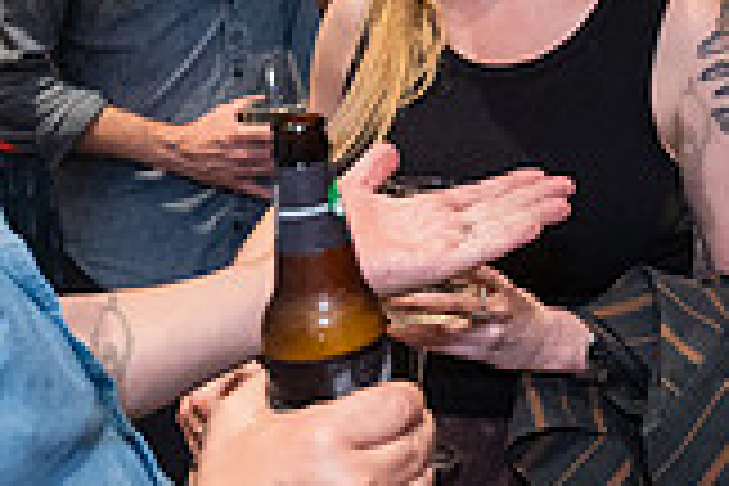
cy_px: 153
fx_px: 1883
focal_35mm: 93
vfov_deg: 14.7
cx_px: 684
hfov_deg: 21.3
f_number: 4
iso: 6400
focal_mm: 26
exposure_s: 1/320
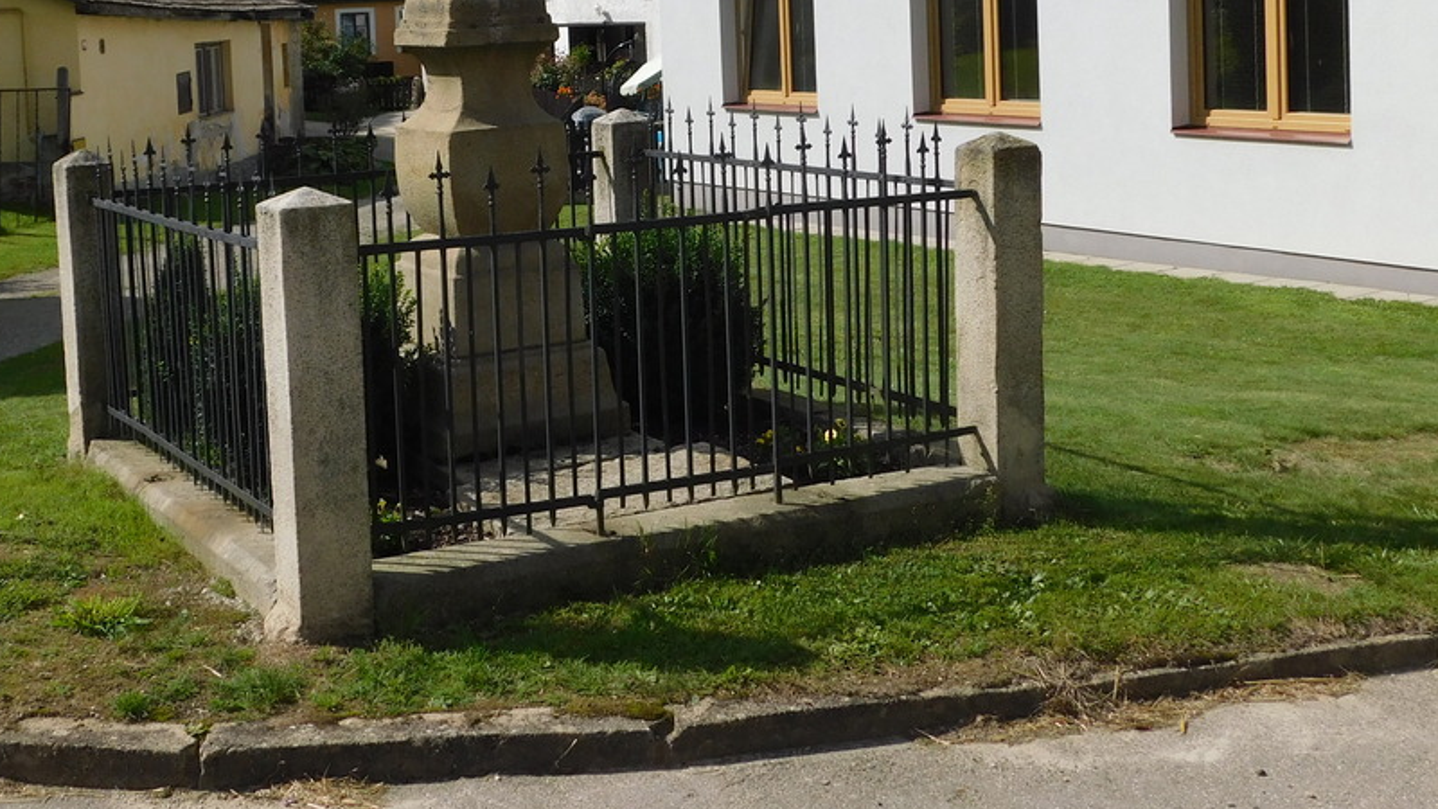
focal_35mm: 49
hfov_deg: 41.7
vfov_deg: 23.9
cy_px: 102
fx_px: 1868
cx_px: 505
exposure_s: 1/640
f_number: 6.4
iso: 125
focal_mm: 5.3
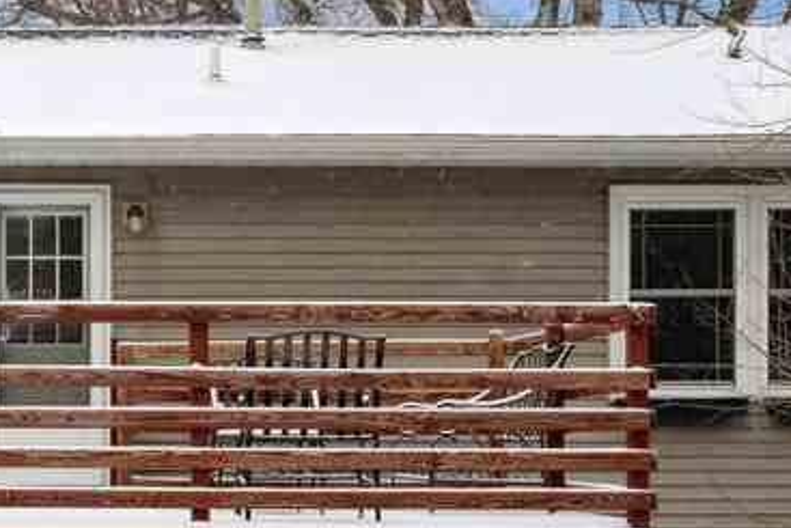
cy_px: 398
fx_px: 2374
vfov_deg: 12.7
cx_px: 24
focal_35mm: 108
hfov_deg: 18.5
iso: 400
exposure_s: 1/640
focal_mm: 31
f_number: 9
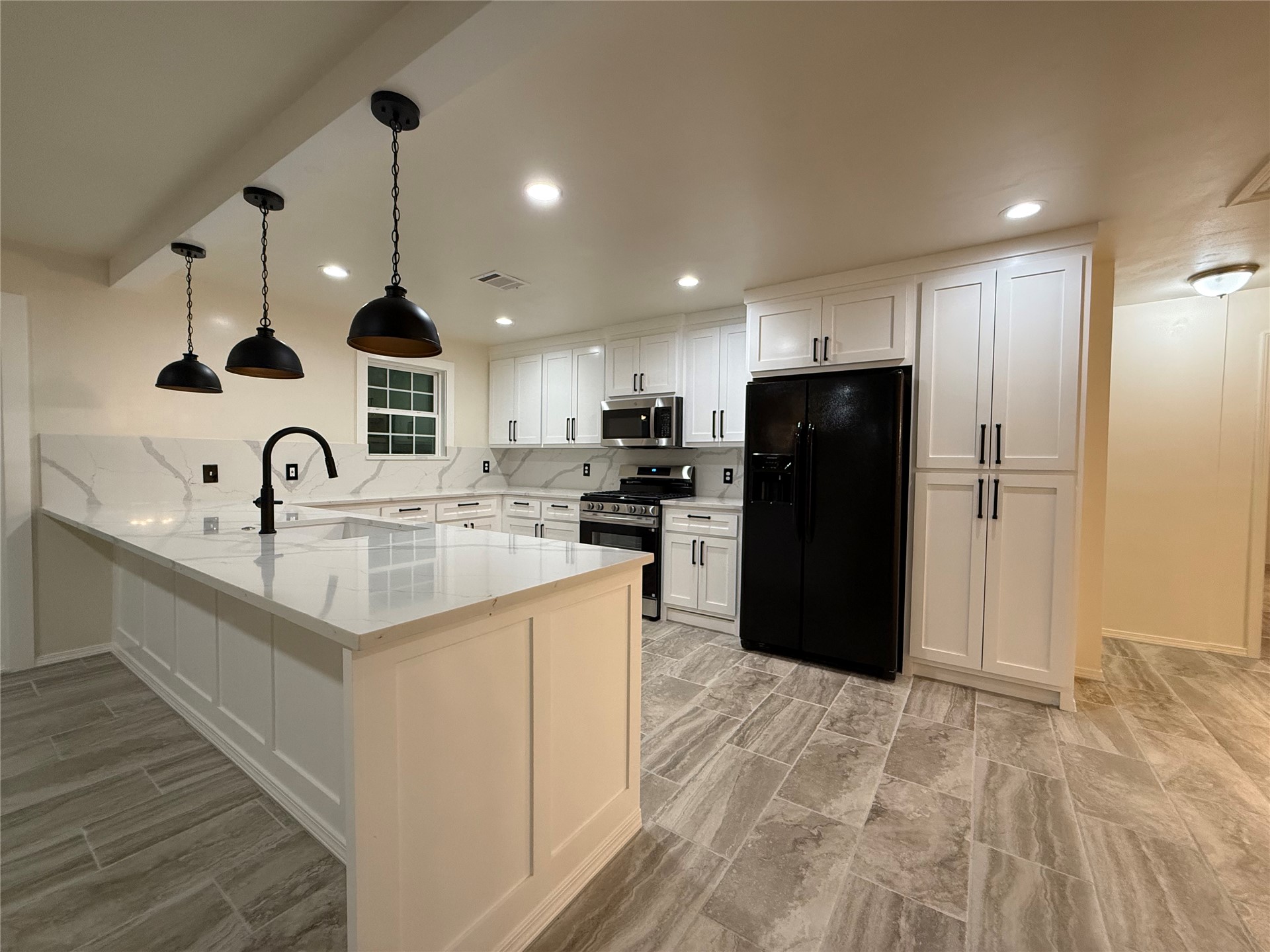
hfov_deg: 102.1
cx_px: 635
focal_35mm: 14
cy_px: 476
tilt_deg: -1.1
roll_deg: -0.7
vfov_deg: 85.7
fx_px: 514
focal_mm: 2.22
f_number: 2.2
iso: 250
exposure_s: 1/120
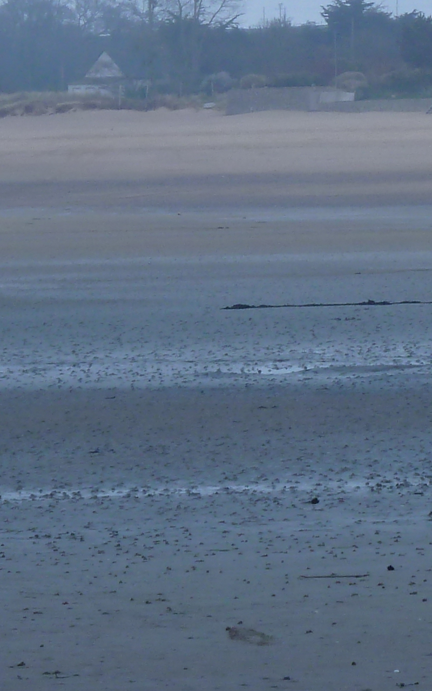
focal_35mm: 318
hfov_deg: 4.1
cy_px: -66
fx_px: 5990
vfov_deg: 6.6
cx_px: 539
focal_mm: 15.8
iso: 80
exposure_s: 1/125
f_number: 4.3
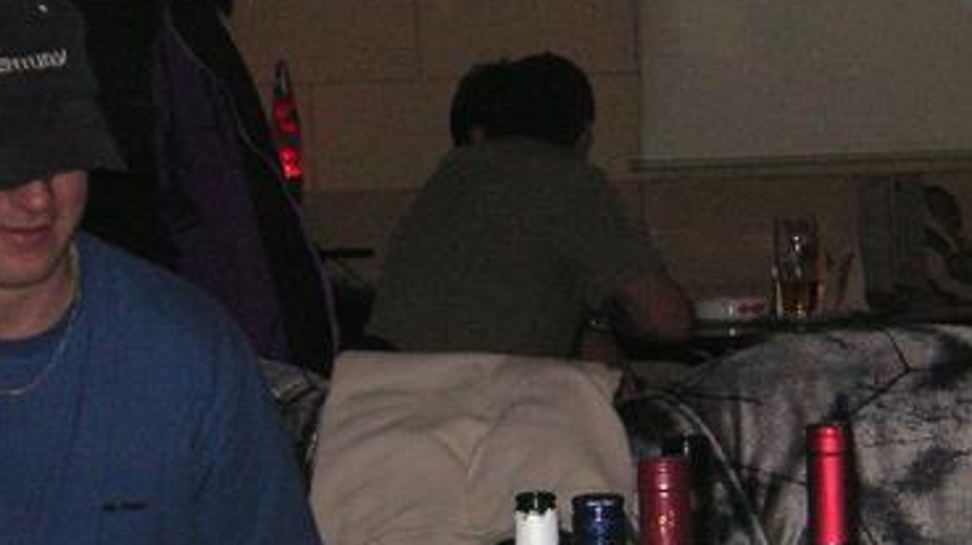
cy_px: 332
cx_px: 722
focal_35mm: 104
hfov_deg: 20.4
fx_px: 2679
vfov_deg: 11.6
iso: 160
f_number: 3.1
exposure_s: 1/45
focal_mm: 7.3
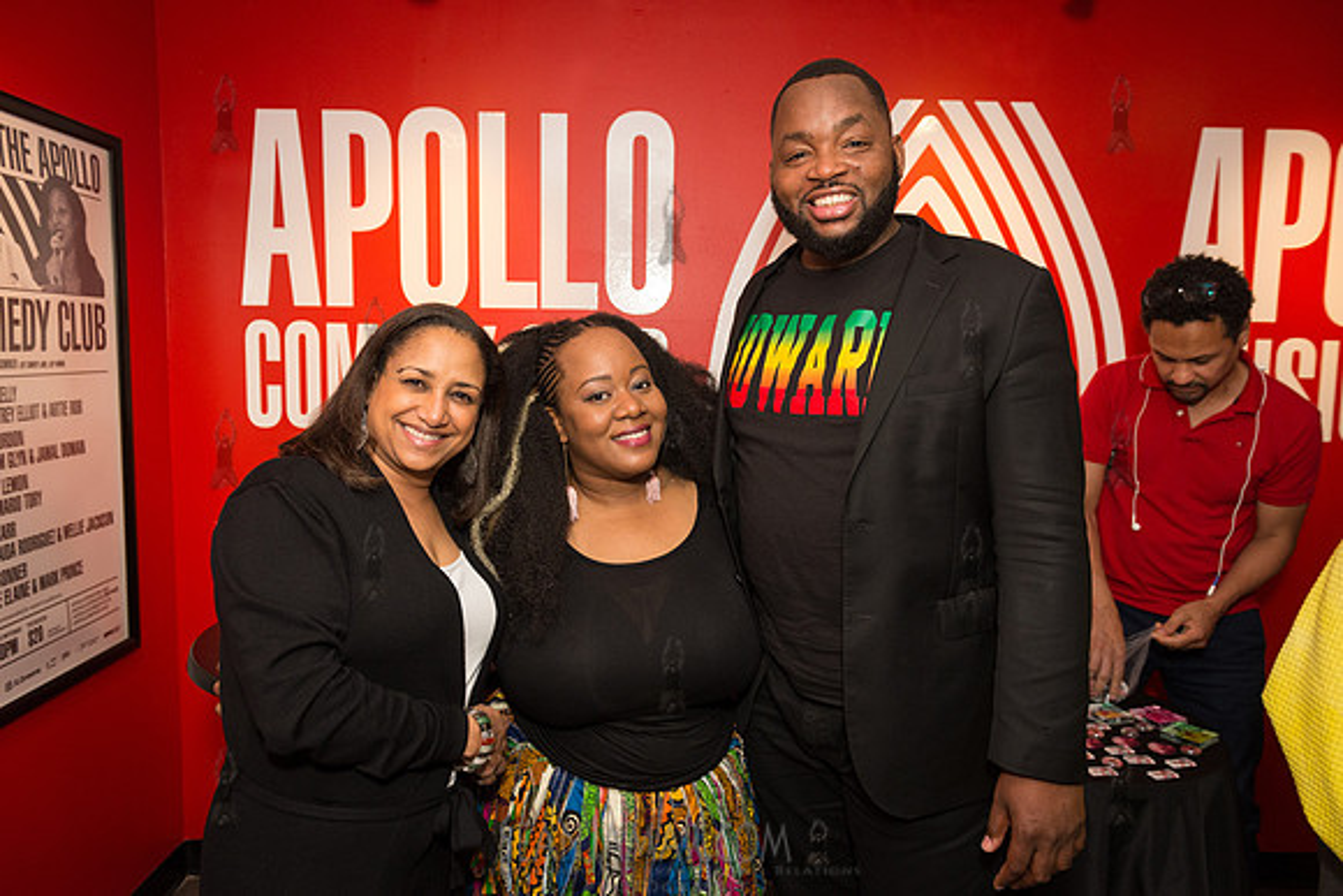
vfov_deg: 53.2
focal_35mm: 24
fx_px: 896
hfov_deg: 73.7
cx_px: 672
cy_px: 448
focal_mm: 24
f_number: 4
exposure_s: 1/500
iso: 2000
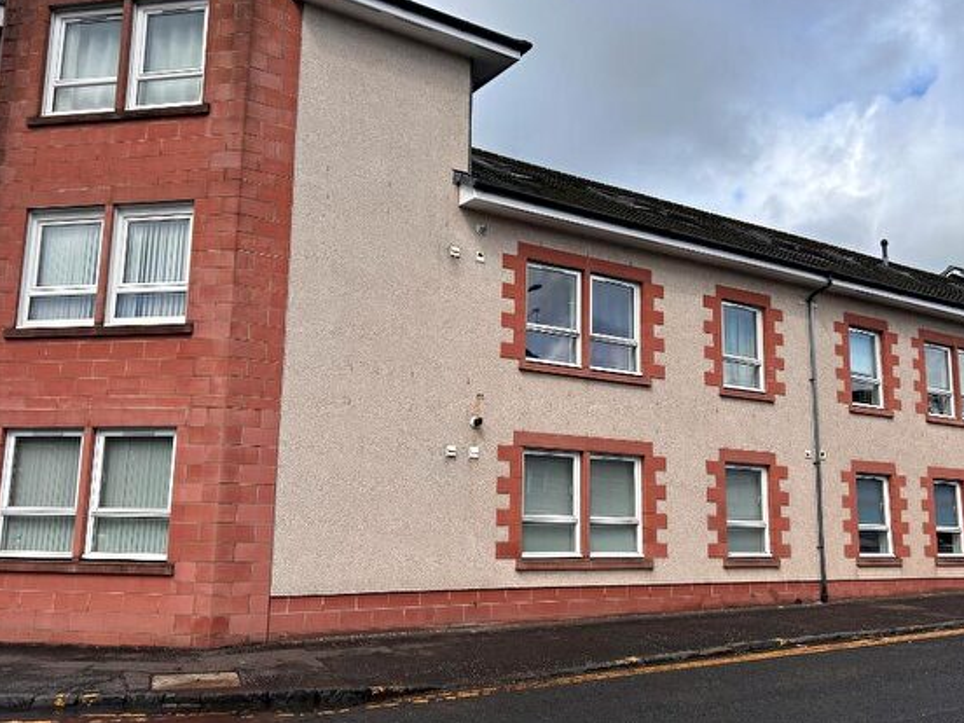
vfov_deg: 42.9
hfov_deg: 55.3
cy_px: 350
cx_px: 494
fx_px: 919
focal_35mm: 33
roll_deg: -0.6
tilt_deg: +10.0
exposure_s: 1/3571
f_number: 1.5
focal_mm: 5.7
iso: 50
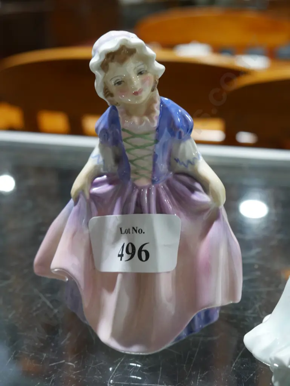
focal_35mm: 50
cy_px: 193
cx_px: 145
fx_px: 558
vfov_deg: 38.2
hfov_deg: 29.1
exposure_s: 1/60
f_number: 5.3
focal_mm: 25
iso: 800
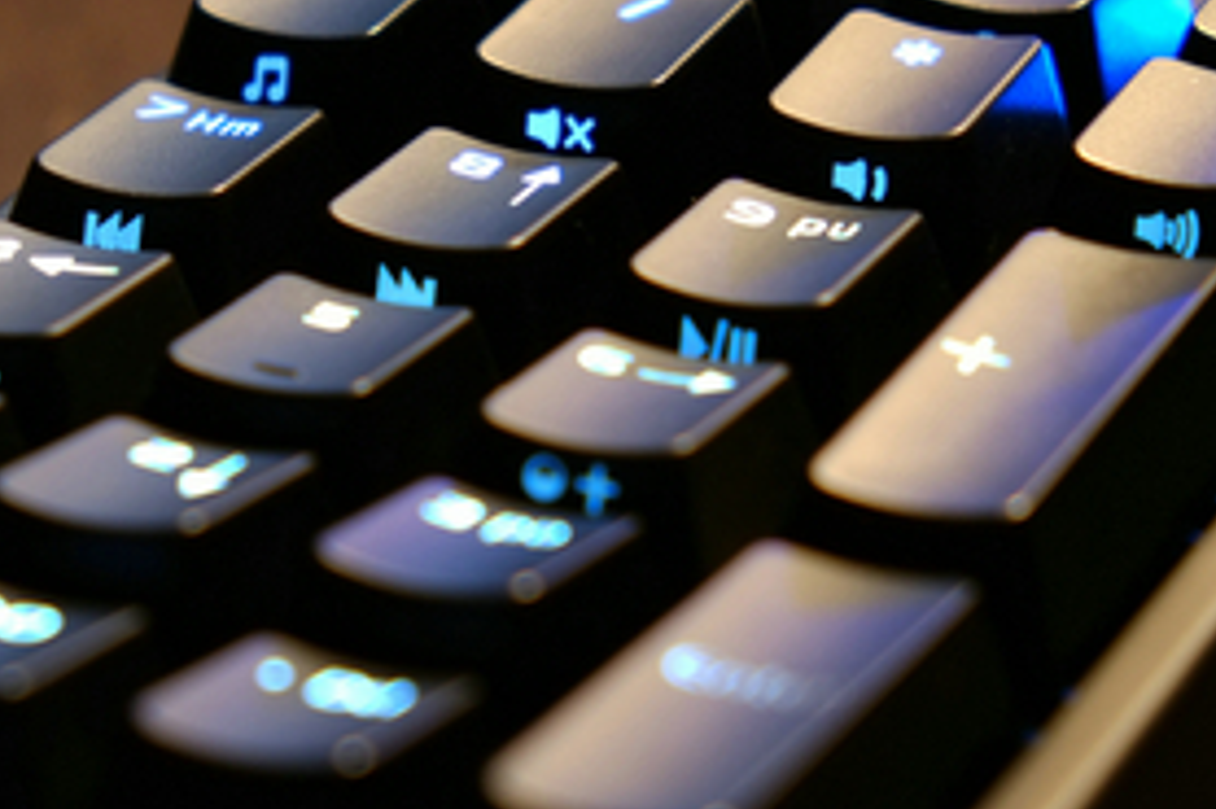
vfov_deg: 7.5
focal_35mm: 183
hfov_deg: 11.2
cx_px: 512
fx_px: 6177
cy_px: 402
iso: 100
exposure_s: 3.5
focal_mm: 55
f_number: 4
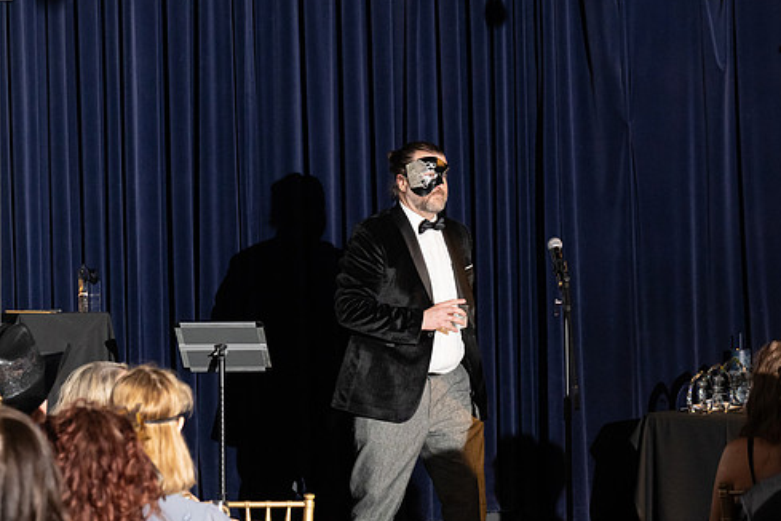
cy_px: 224
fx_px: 3189
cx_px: 399
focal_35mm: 147
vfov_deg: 9.3
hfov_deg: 14.0
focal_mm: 83
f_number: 4.5
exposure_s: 1/200
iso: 2500
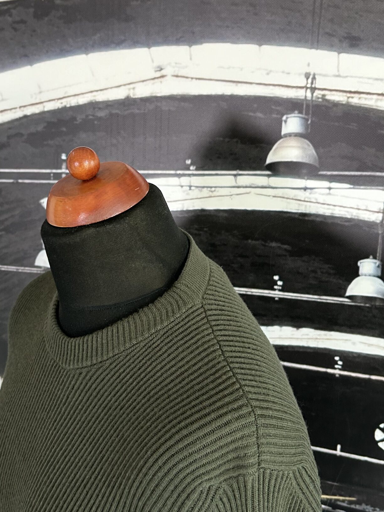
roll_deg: -2.1
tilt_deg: -13.3
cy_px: 247
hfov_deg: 35.1
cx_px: 160
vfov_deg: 45.8
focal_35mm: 41
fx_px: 606
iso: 200
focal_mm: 5.7
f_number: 1.5
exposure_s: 1/60
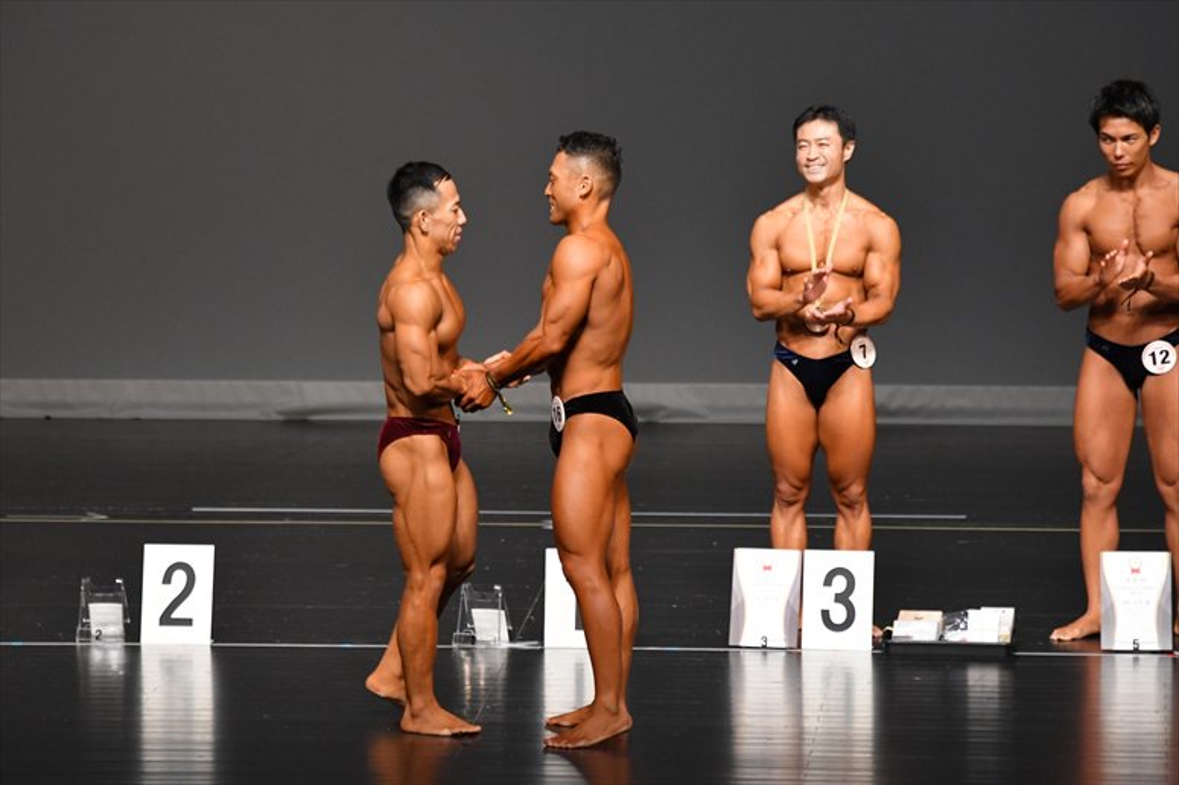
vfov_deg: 4.8
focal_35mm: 285
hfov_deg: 7.2
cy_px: 392
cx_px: 590
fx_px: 9329
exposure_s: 1/400
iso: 2500
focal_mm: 190
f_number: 5.6
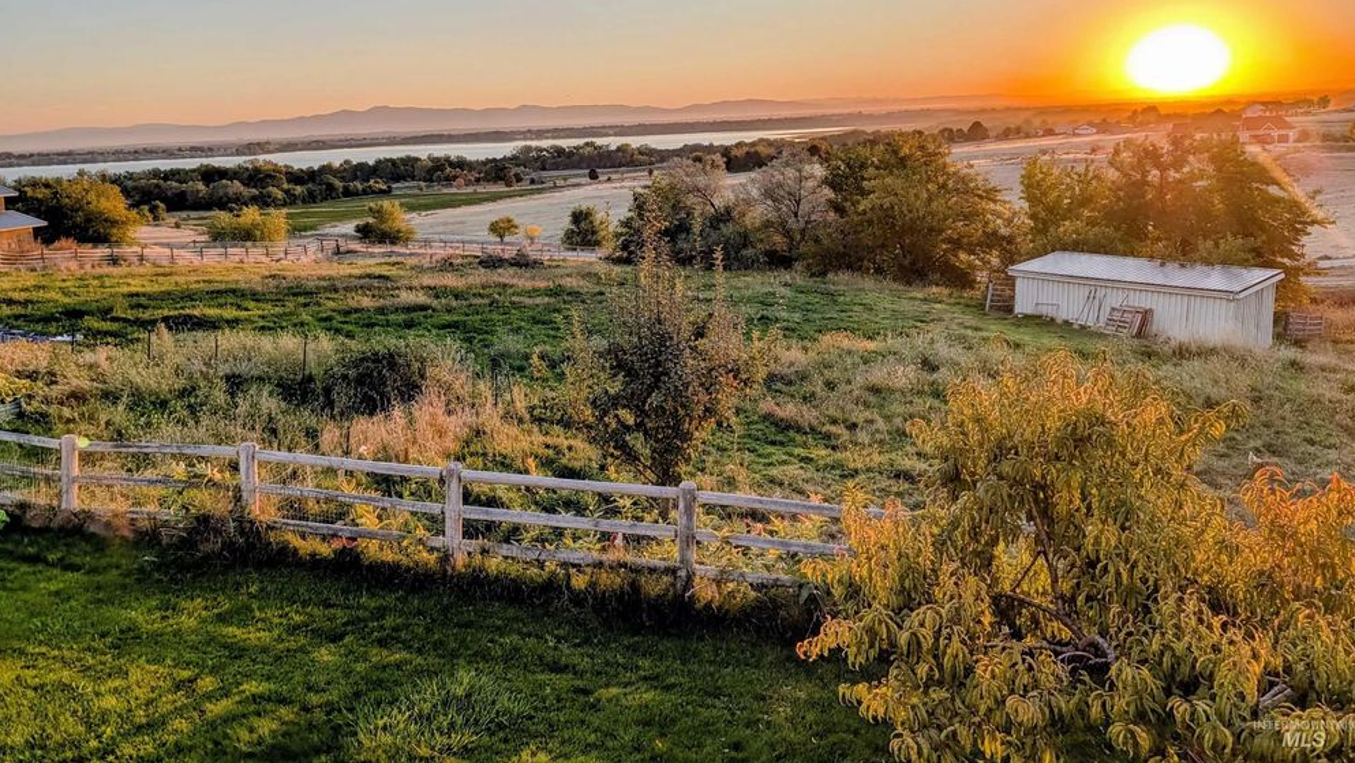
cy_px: 246
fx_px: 970
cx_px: 660
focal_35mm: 27
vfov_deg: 42.3
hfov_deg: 69.8
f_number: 1.68
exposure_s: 1/1081
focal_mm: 6.9
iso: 19
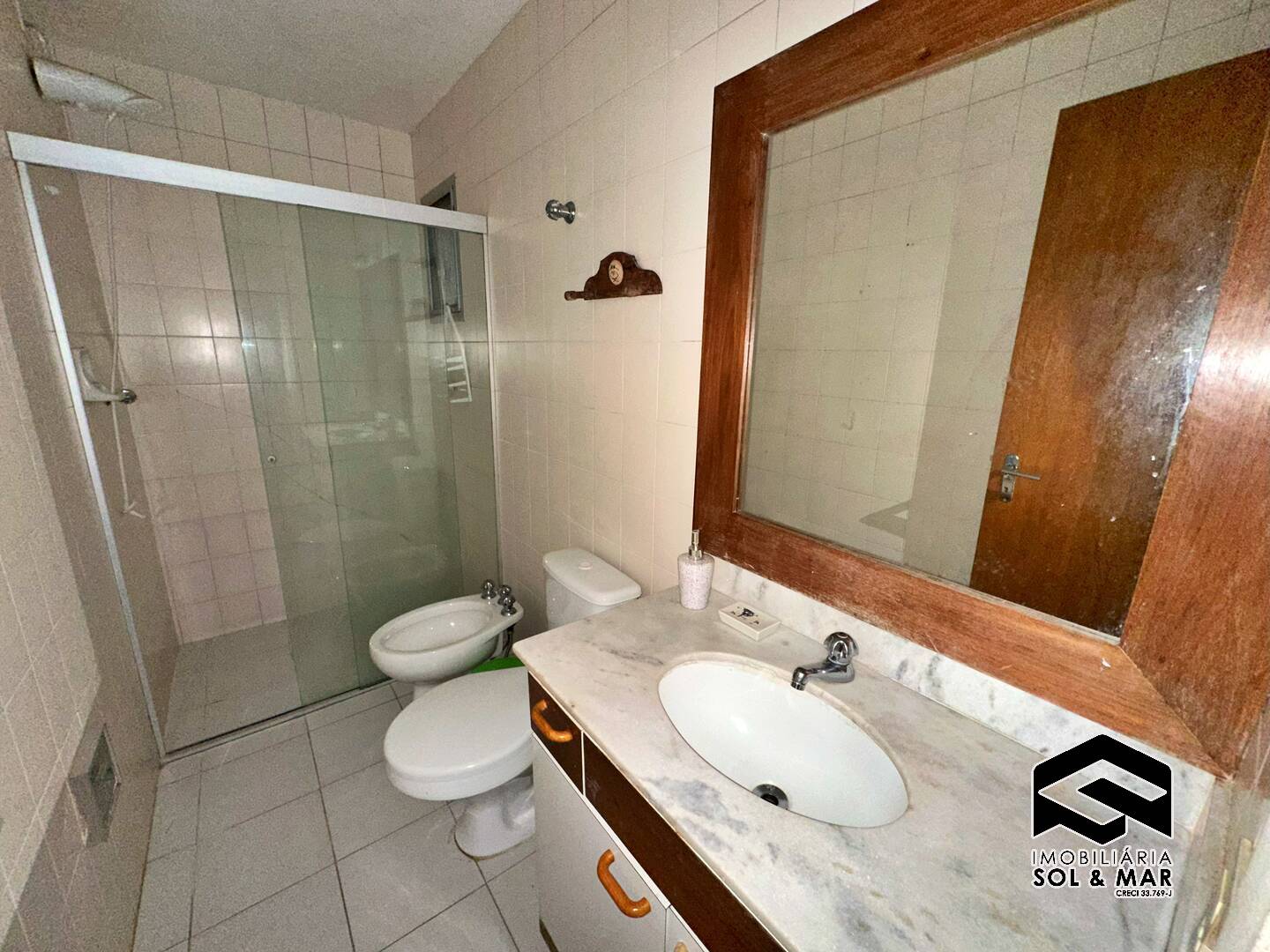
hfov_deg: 102.1
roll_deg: -1.1
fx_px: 514
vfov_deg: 85.7
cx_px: 635
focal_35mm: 14
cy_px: 476
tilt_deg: -14.0
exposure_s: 1/29
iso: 160
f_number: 2.2
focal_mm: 2.22
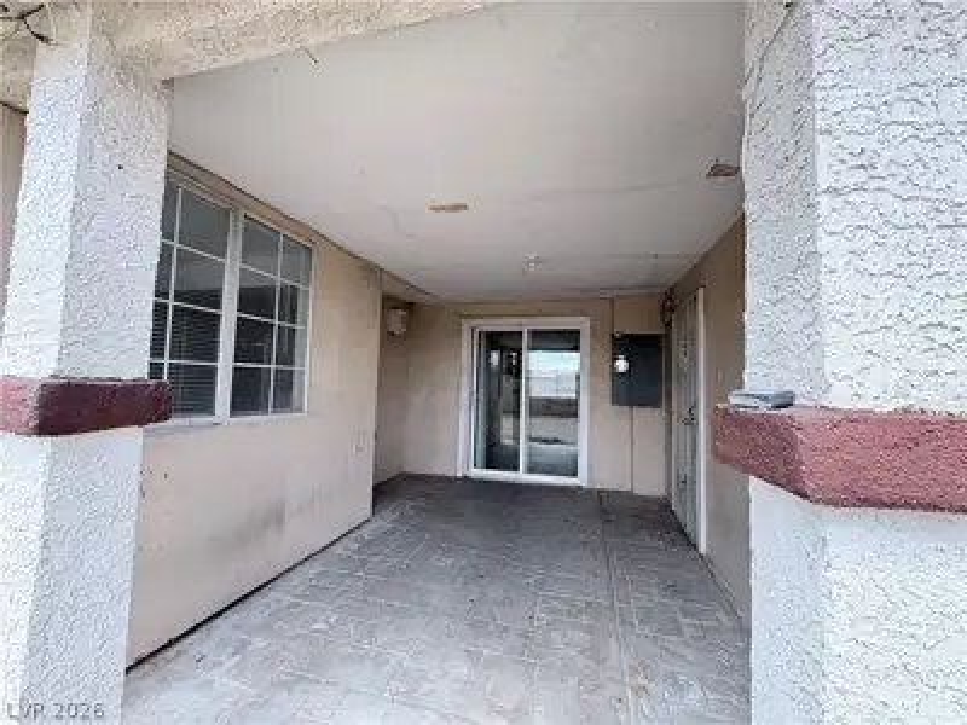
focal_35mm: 14
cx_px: 484
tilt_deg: +4.0
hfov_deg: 102.1
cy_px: 362
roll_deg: -1.2
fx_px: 391
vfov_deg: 85.7
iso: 40
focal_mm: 2.22
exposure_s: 1/217
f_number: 2.2
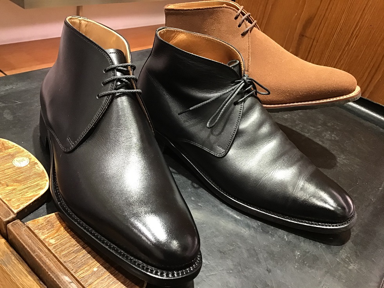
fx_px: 344
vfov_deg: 45.4
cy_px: 144
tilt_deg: -34.1
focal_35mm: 31
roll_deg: -13.5
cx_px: 192
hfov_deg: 58.4
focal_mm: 3.3
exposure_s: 1/30
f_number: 2.4
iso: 125
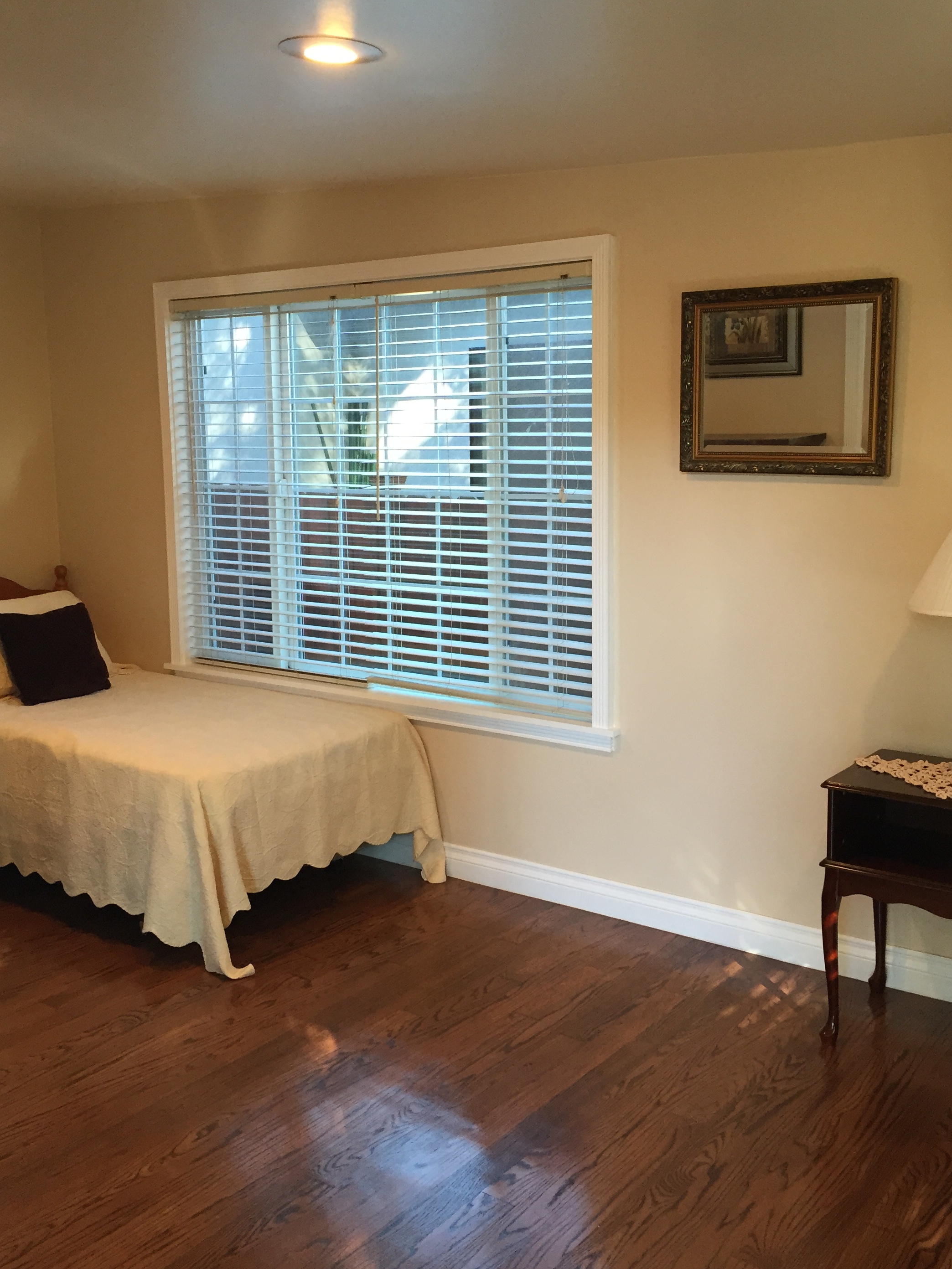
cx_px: 522
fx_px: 1247
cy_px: 611
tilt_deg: -7.5
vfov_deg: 53.9
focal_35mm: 34
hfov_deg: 41.7
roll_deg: +0.0
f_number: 2.2
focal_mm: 4.15
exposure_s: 1/30
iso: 40
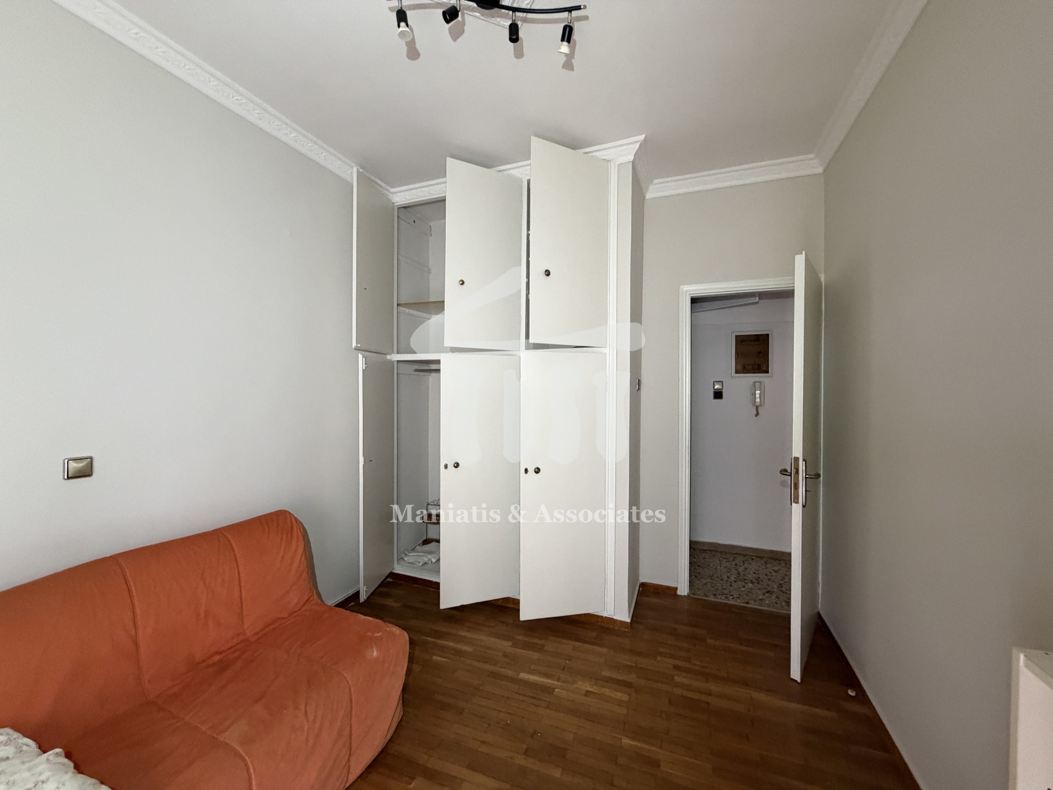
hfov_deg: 102.1
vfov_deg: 85.7
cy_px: 395
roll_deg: +0.2
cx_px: 526
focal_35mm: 14
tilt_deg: +0.4
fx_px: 426
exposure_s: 1/60
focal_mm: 2.22
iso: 400
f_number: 2.2
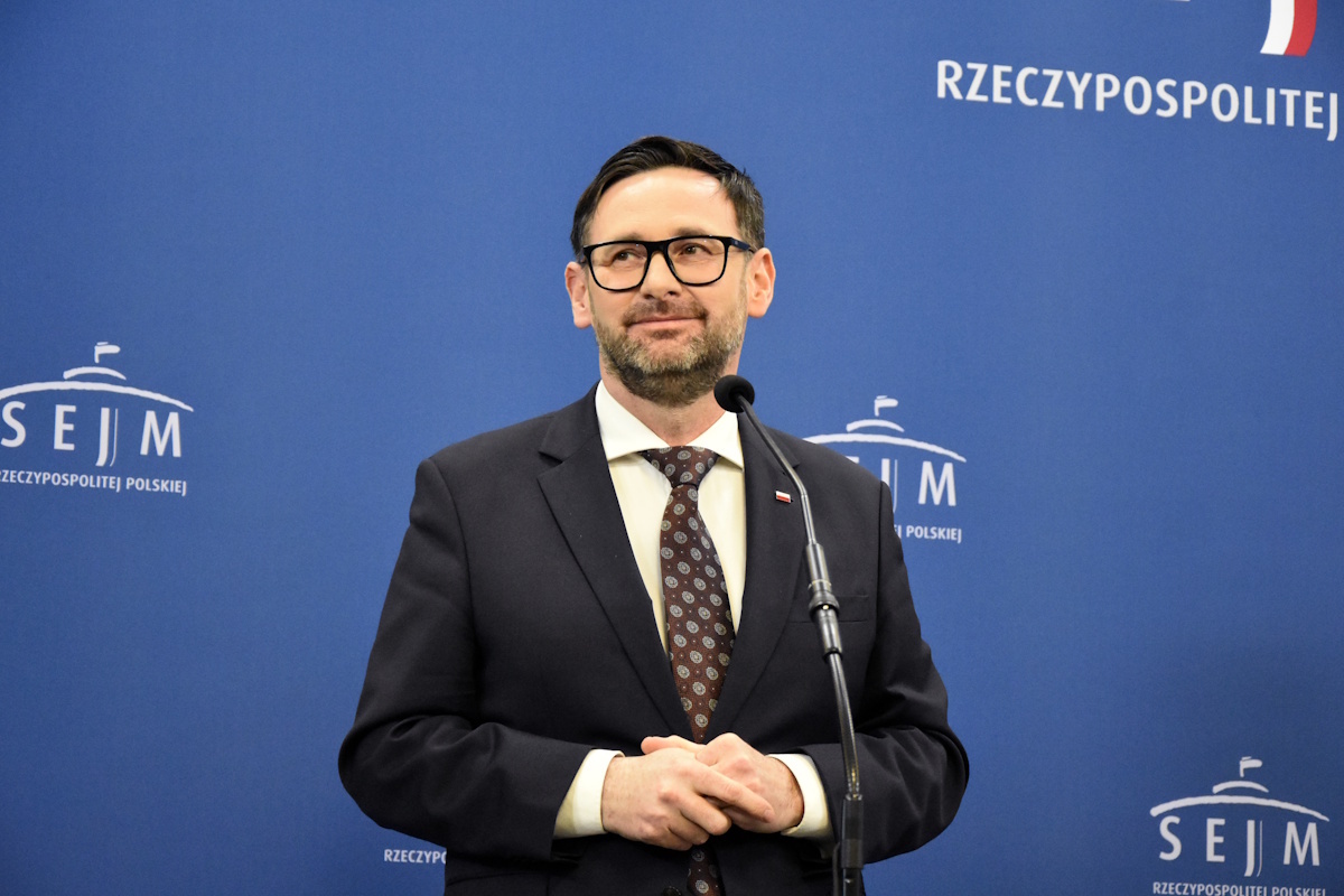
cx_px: 672
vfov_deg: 13.0
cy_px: 448
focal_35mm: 105
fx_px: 3920
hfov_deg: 19.5
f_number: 5.3
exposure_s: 1/250
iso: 7200
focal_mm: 70
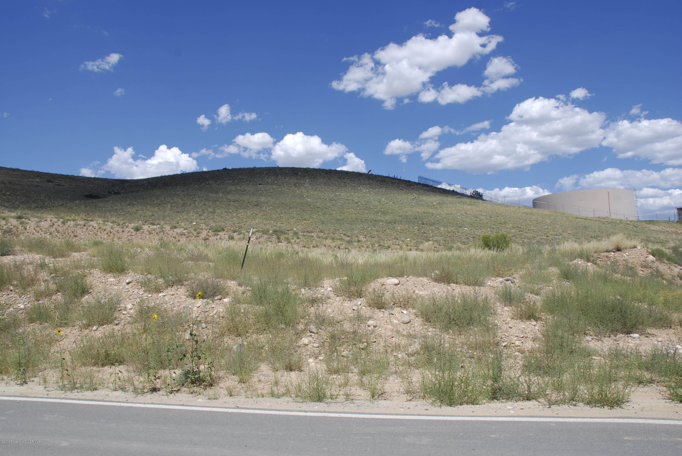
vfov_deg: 43.7
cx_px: 341
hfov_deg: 61.9
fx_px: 569
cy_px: 228
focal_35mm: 30
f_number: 9.5
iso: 100
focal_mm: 20
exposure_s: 1/180
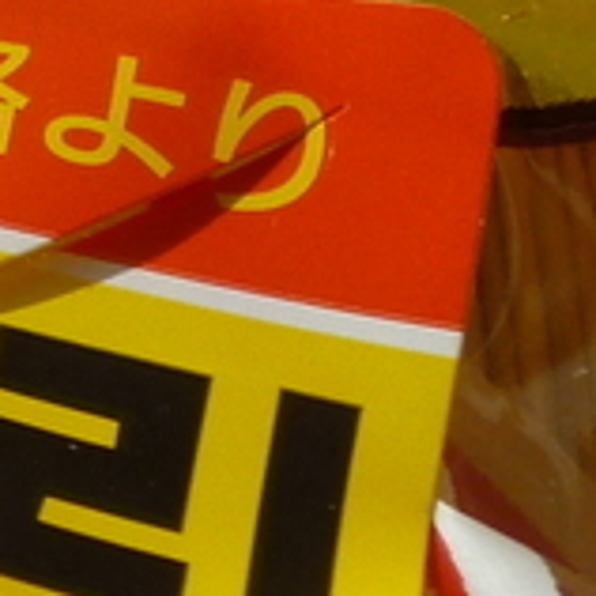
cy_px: -64
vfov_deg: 6.7
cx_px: -1403
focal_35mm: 262
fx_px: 5104
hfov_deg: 6.0
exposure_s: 1/320
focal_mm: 6.8
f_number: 4
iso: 80
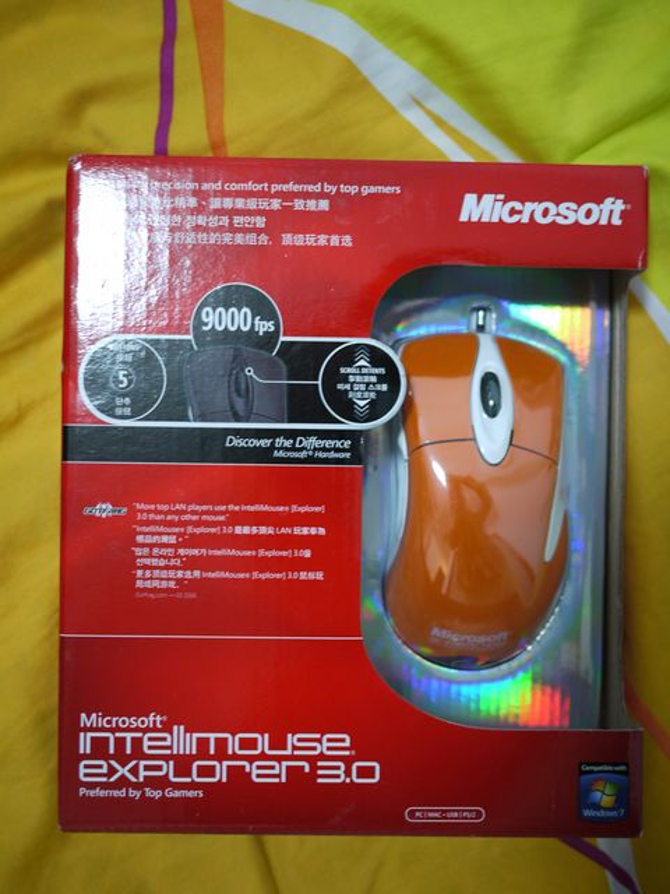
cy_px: 447
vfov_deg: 46.8
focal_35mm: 40
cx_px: 335
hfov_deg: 36.0
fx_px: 1032
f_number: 1.7
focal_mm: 20
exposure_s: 1/15
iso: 200
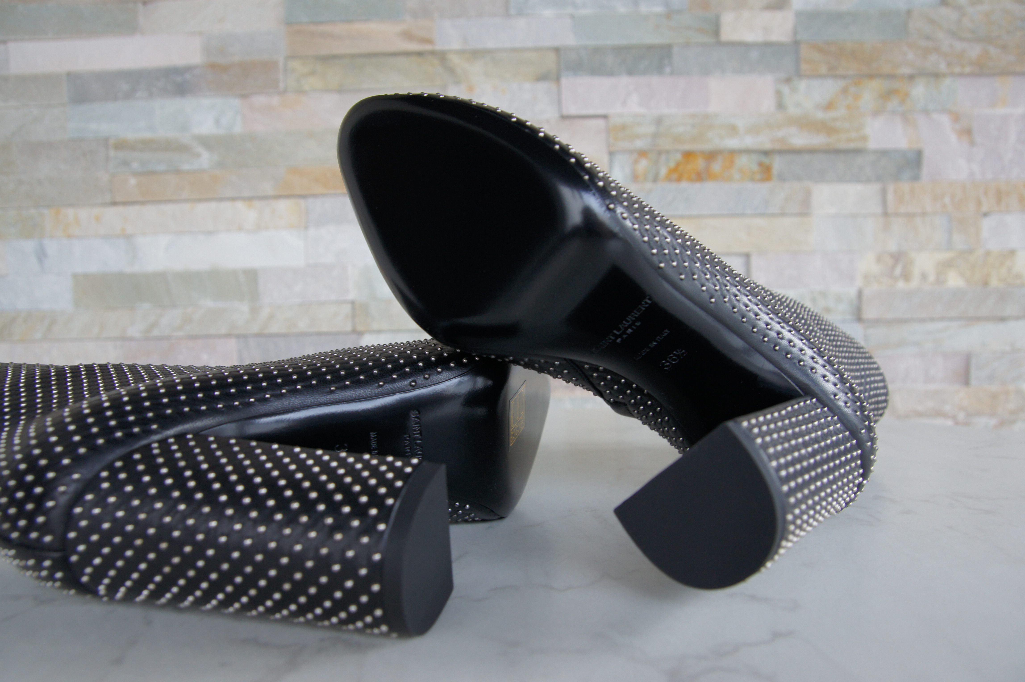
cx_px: 512
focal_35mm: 26
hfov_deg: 70.5
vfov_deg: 50.4
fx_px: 726
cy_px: 341
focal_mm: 17
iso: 200
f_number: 4.5
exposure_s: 1/50
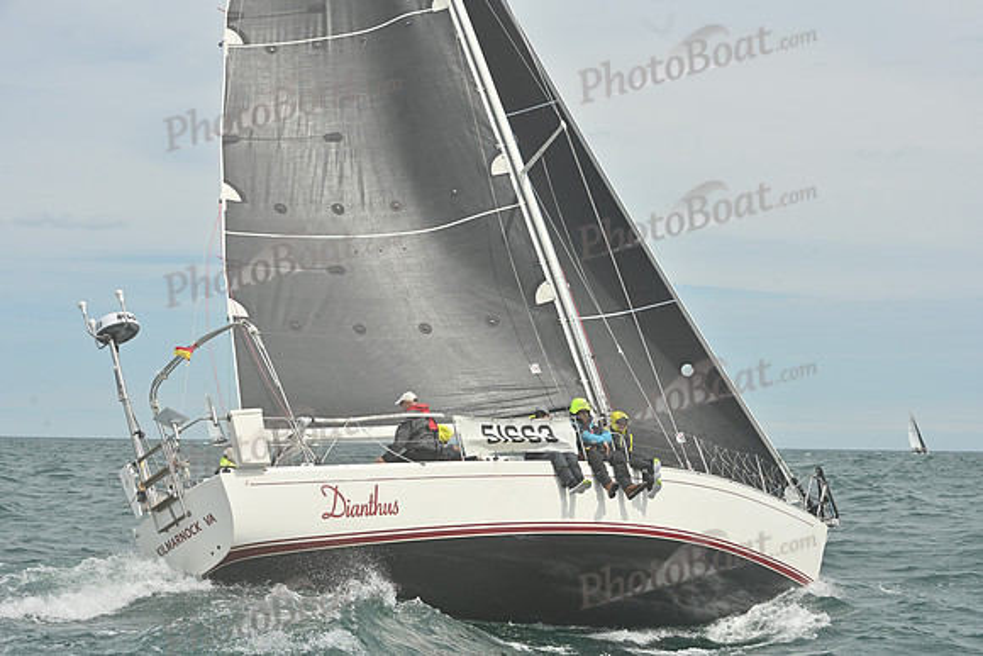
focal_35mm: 70
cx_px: 492
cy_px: 328
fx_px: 1912
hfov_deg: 28.8
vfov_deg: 19.5
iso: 320
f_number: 11
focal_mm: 70
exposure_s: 1/1250
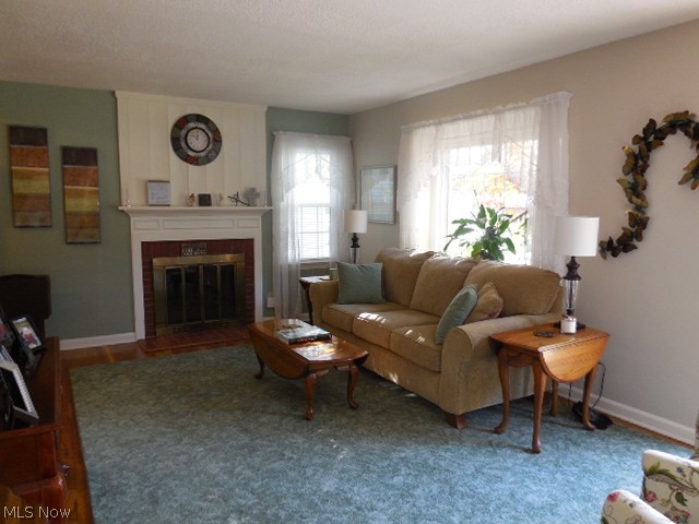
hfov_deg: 69.4
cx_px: 350
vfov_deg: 54.9
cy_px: 262
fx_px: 505
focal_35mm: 25
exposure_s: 1/30
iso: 280
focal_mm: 4.5
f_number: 3.1
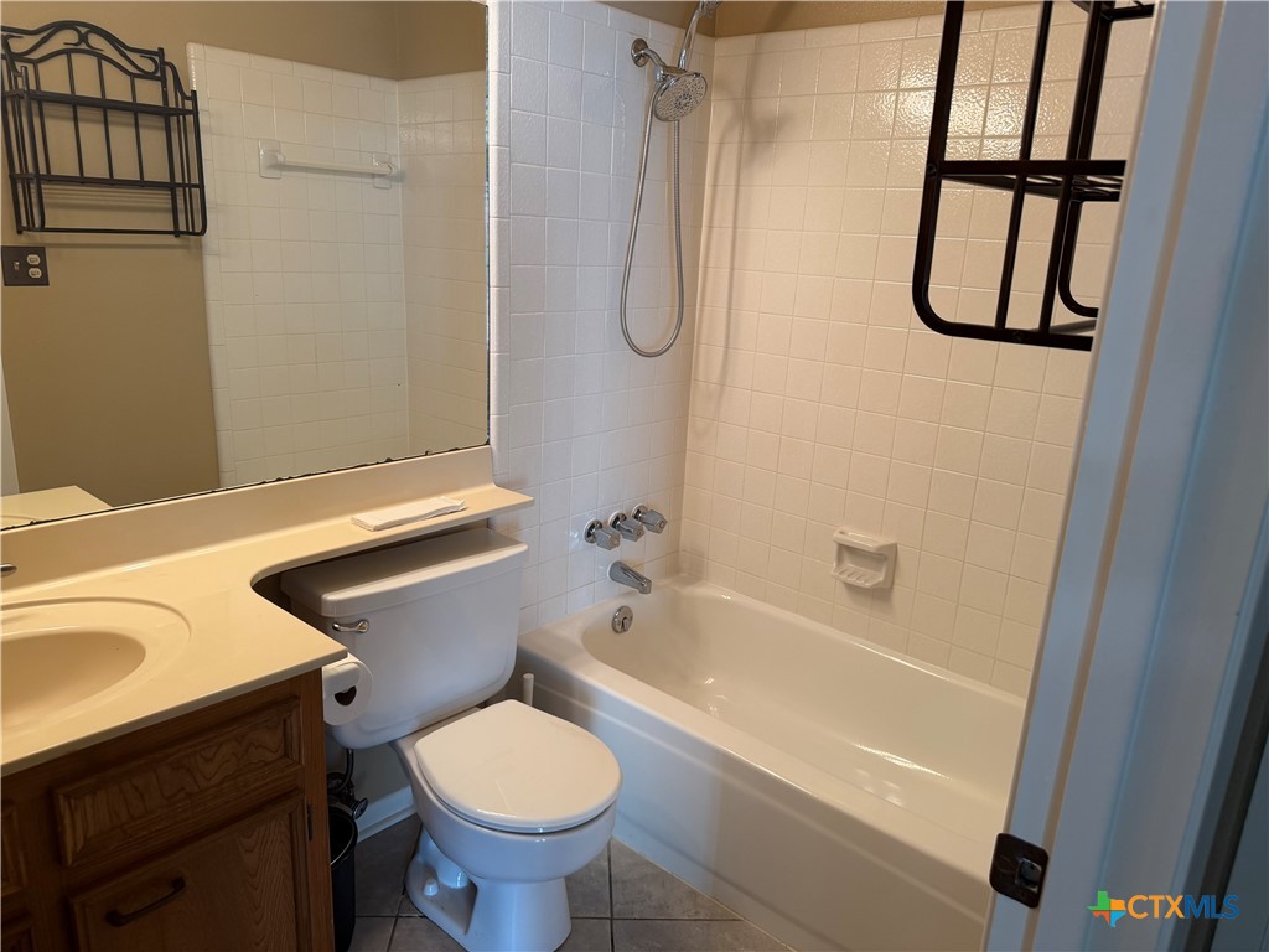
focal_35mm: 24
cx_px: 634
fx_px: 880
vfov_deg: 56.8
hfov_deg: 71.6
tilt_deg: -14.6
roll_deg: -3.1
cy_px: 476
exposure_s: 1/60
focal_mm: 6.76
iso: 125
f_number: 1.78
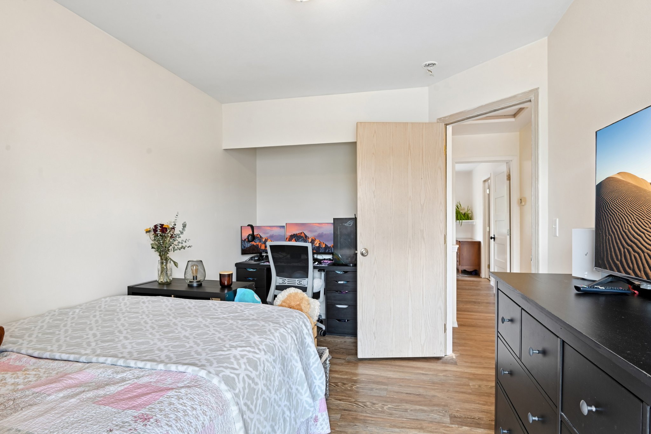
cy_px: 217
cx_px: 326
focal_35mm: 19
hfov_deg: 86.9
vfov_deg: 64.5
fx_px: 344
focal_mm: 19
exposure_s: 1/20
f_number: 8
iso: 400
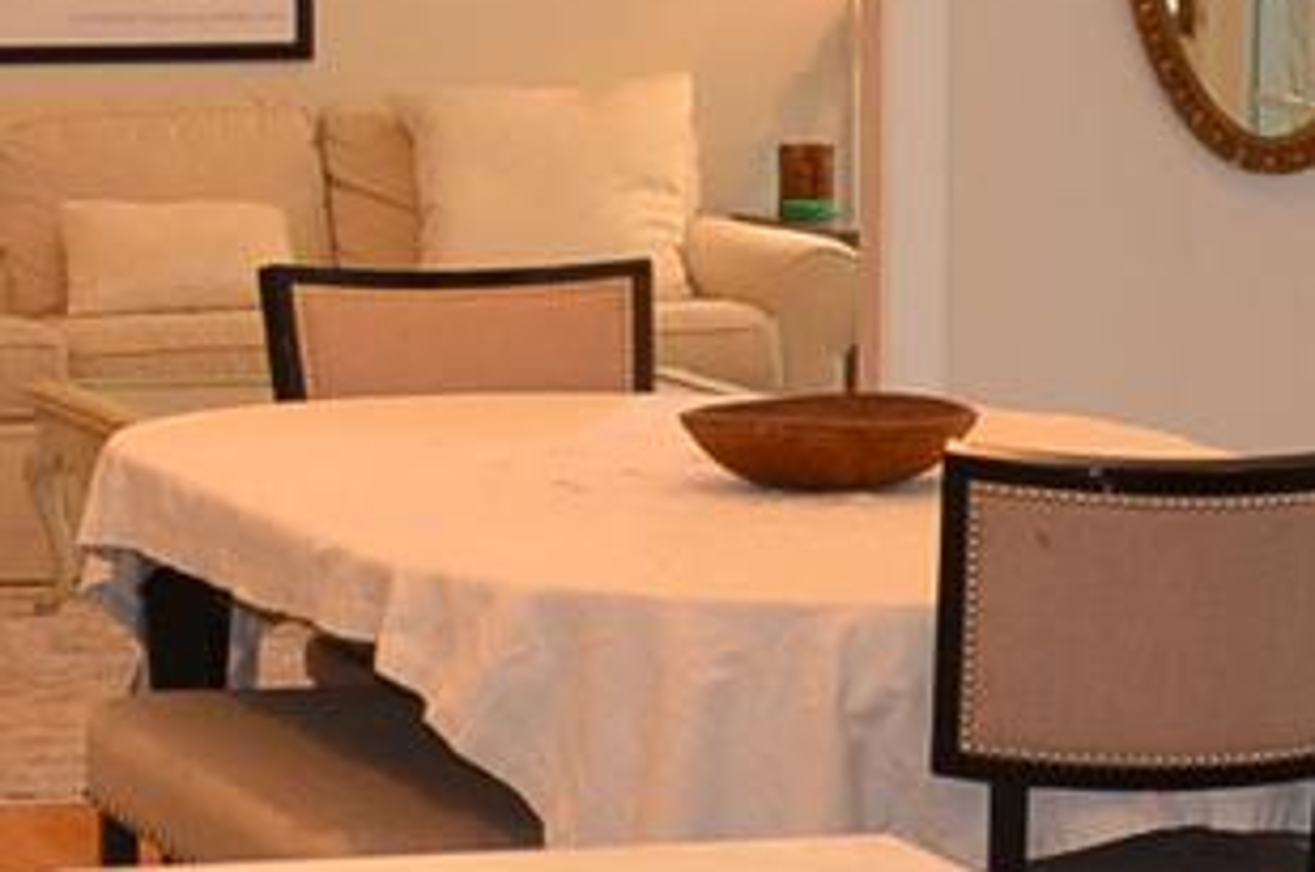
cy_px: 268
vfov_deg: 7.6
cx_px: 374
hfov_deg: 11.5
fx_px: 6528
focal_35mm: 179
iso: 560
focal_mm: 18
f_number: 3.5
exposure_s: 1/60
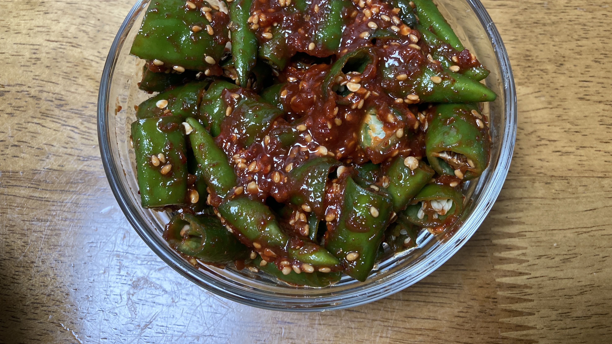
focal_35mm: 31
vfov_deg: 37.4
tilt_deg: -71.1
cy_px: 119
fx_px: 503
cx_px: 304
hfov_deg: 62.6
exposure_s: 1/60
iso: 100
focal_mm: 3.99
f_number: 1.8
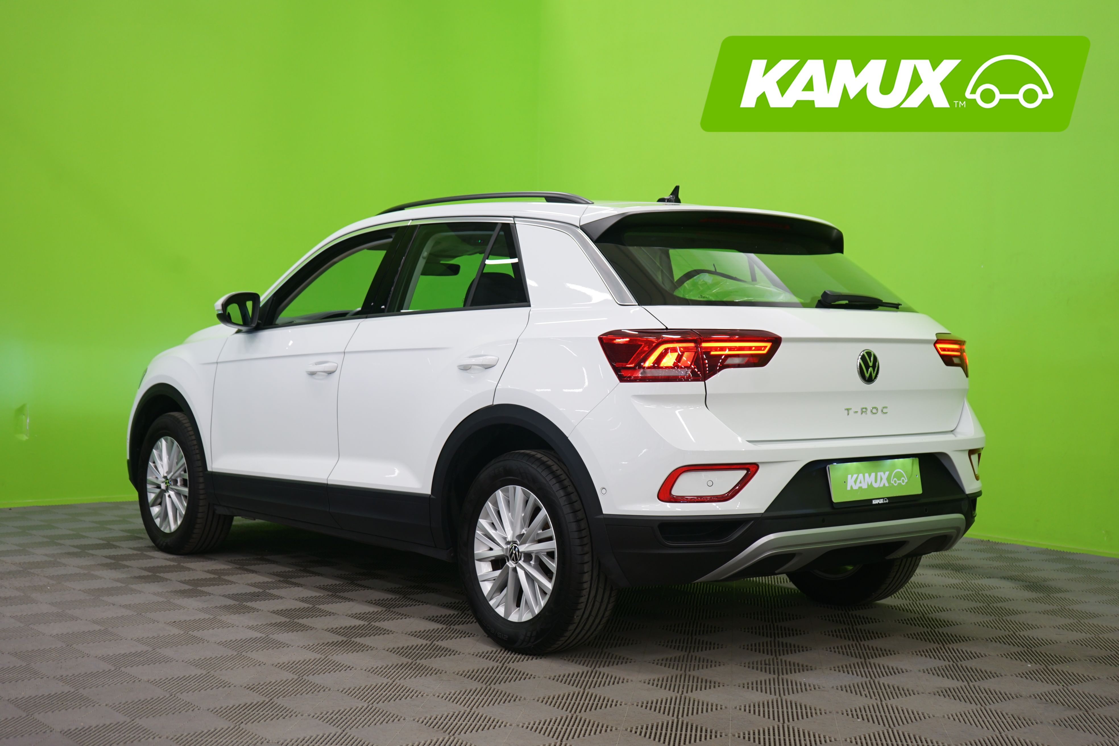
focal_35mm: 46
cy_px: 373
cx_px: 560
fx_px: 1430
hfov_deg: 42.7
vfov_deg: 29.2
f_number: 5
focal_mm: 46
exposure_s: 1/8
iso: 400
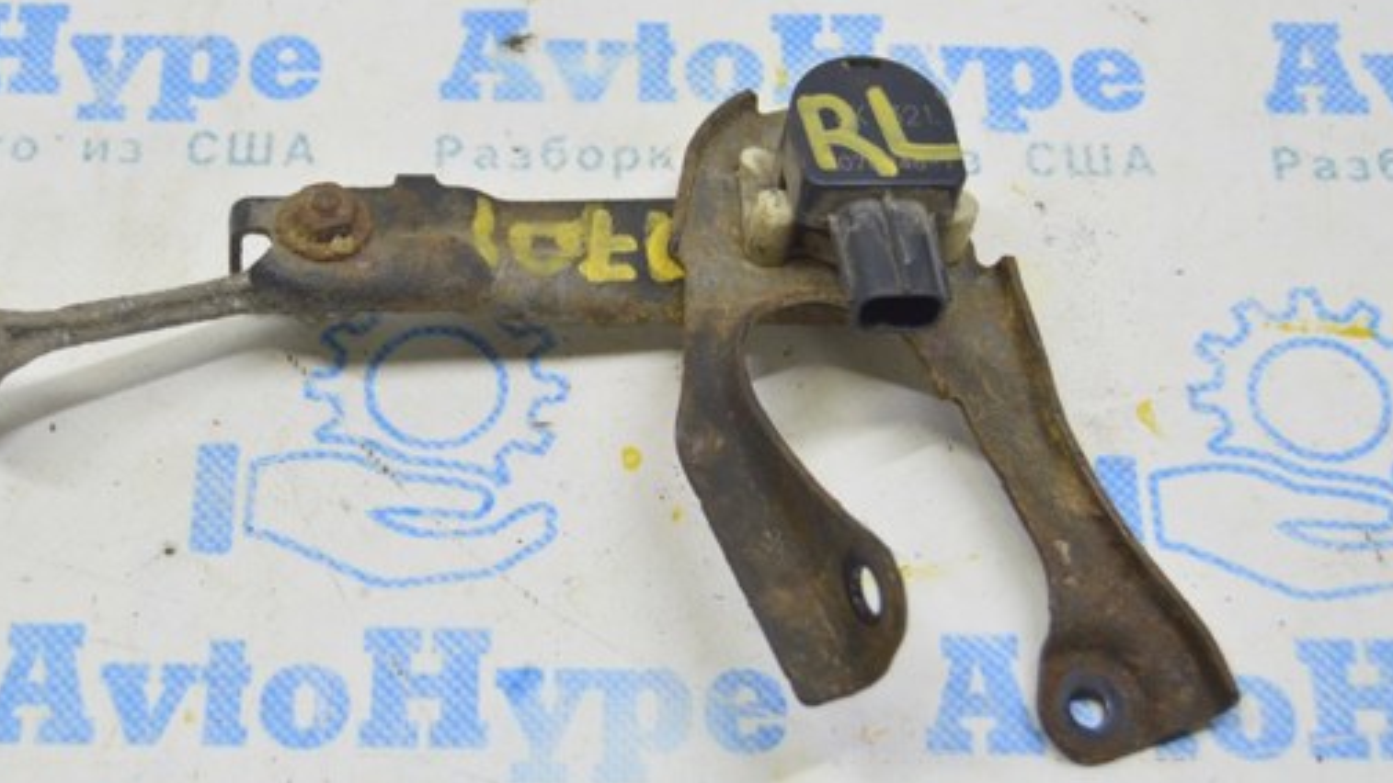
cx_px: 541
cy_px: 335
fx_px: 2573
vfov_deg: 17.3
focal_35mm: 70
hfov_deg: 30.2
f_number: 5.6
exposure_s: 1/20
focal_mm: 35
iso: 400
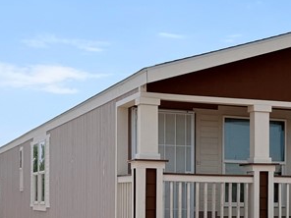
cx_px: 250
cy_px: 192
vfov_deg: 17.5
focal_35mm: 83
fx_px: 698
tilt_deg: +1.0
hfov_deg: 23.1
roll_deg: -0.7
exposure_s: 1/7353
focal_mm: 6.76
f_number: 1.78
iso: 80
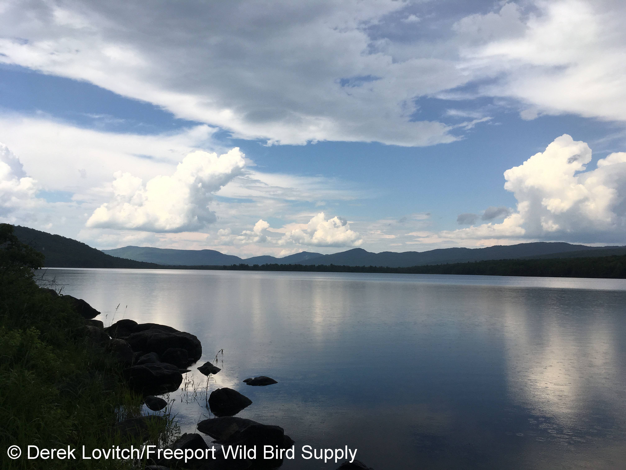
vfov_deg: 48.2
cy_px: 235
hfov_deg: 61.7
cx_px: 313
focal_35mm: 29
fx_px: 524
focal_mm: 4.15
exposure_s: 1/2079
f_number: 2.2
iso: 25
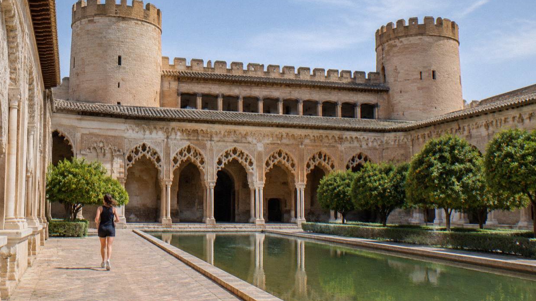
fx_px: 369
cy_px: 152
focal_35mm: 26
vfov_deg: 44.4
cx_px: 260
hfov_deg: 71.9
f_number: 10
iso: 200
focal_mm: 24
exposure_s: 1/125
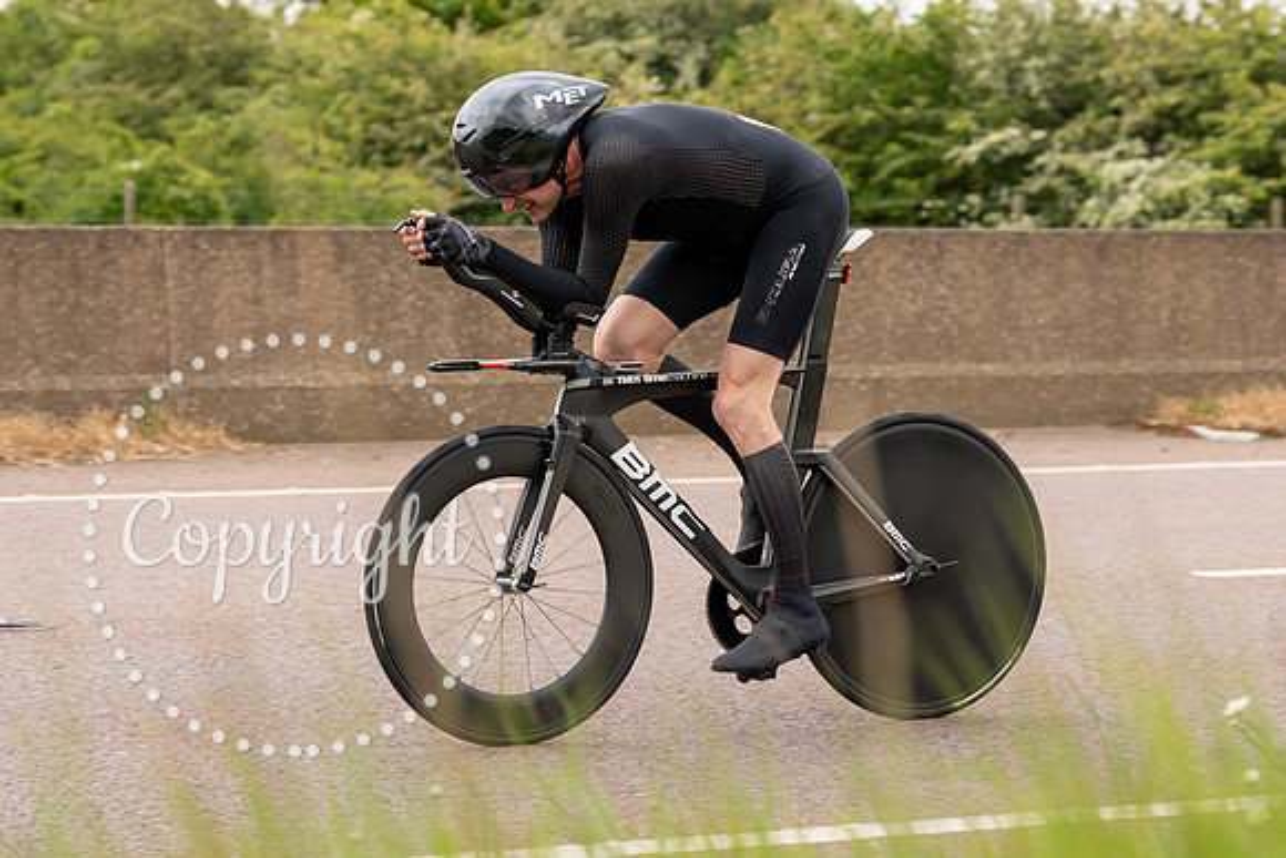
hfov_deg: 17.6
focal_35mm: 116
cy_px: 257
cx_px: 645
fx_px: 4156
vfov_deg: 11.8
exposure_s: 1/1000
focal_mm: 70
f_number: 3.5
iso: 320
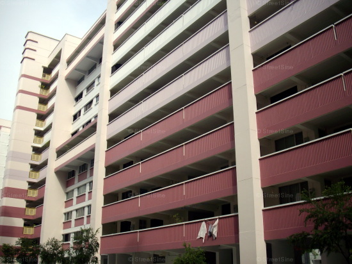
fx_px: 376
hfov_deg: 50.2
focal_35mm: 37
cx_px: 176
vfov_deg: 38.6
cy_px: 132
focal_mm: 6.2
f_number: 5.6
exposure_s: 1/320
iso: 80
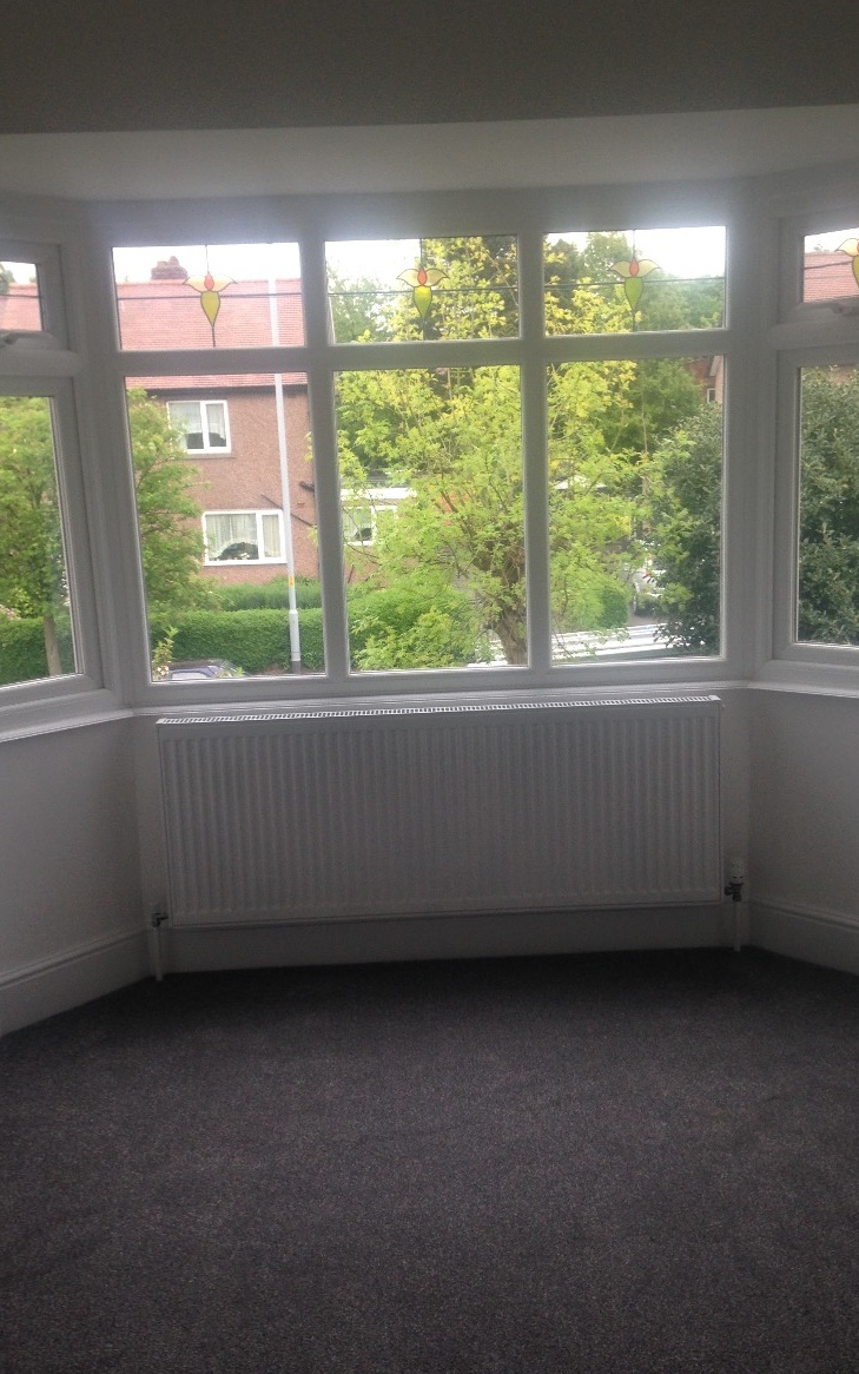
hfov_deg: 35.3
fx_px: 1348
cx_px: 441
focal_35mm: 36
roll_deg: +0.9
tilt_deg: -12.1
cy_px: 671
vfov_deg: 54.0
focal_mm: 4.12
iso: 64
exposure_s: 1/60
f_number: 2.4
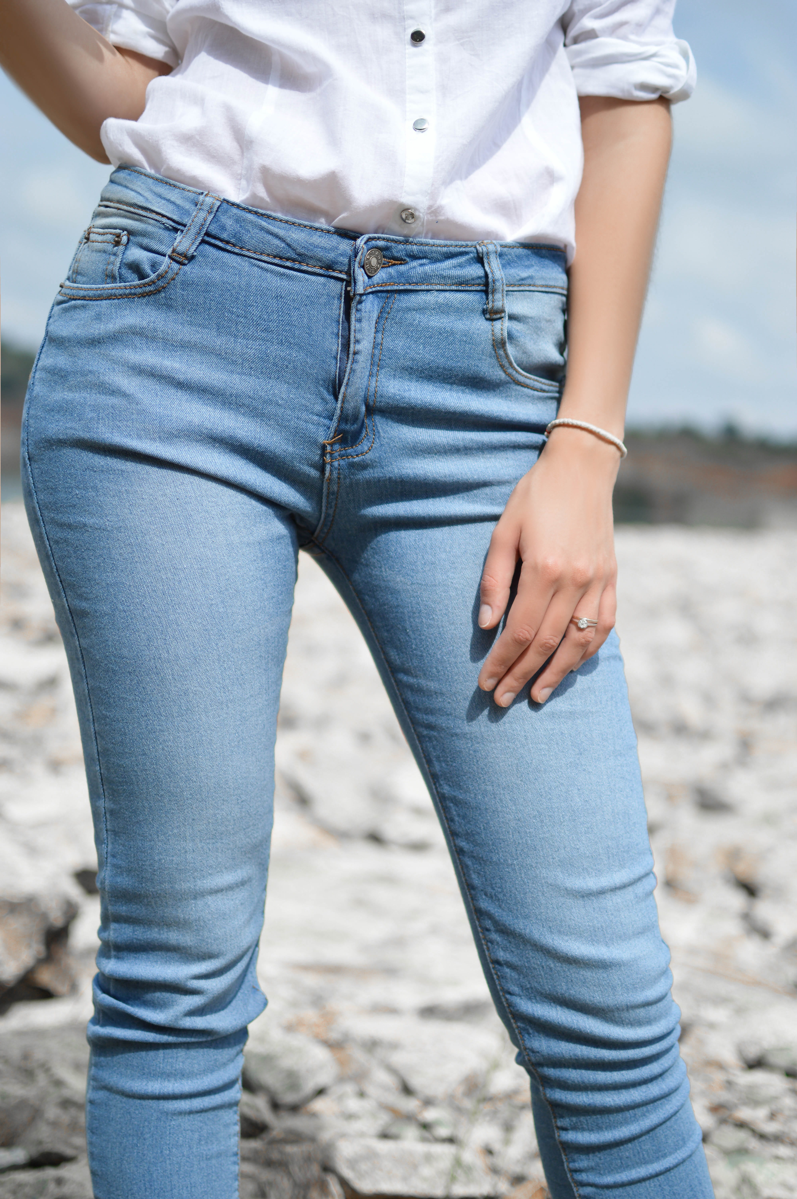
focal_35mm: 52
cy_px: 600
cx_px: 398
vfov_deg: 37.9
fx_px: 1747
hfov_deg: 25.7
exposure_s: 1/4000
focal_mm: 35
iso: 100
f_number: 1.8
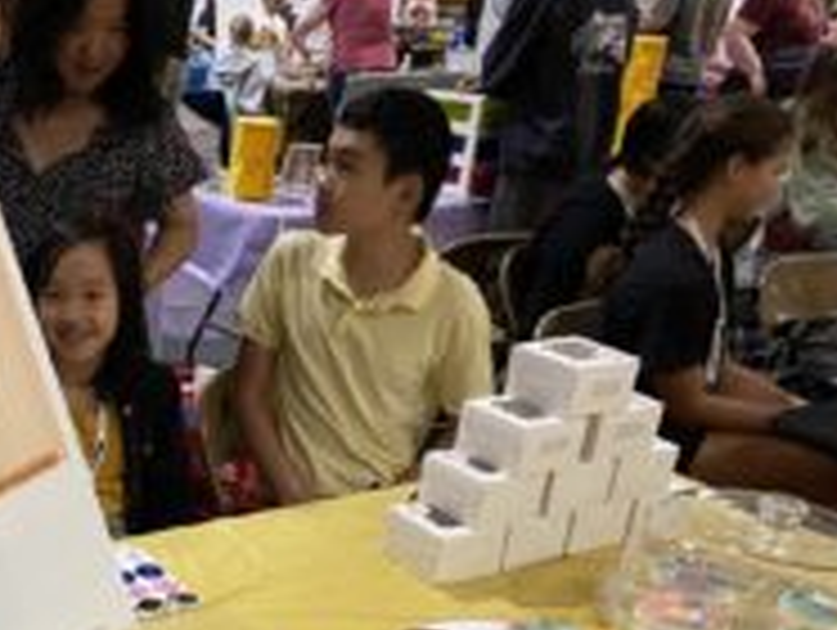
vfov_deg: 29.2
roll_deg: -2.1
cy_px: 479
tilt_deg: -21.9
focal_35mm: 49
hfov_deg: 36.0
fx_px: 1186
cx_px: 54
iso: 320
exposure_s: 1/60
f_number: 1.8
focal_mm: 4.25
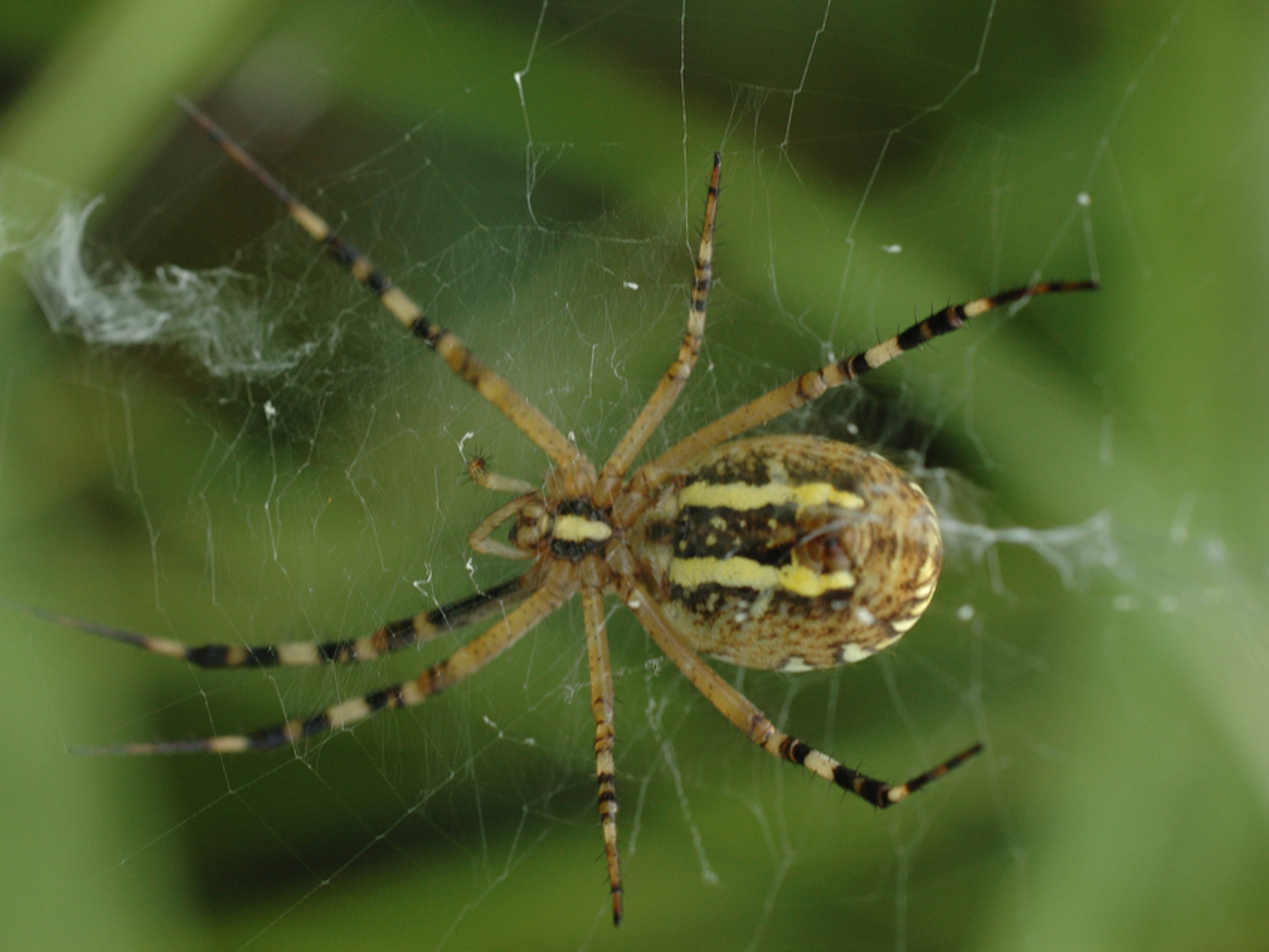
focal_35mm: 245
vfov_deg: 6.1
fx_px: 8983
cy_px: 477
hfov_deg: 8.1
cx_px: 604
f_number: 6.3
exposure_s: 1/160
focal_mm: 150
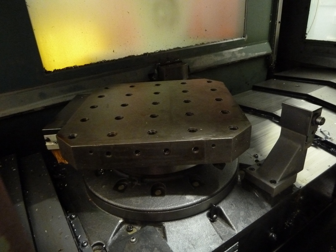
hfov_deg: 69.4
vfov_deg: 54.9
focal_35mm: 25
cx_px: 168
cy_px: 126
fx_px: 243
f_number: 3.3
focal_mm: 4.1
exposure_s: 1/8
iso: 800
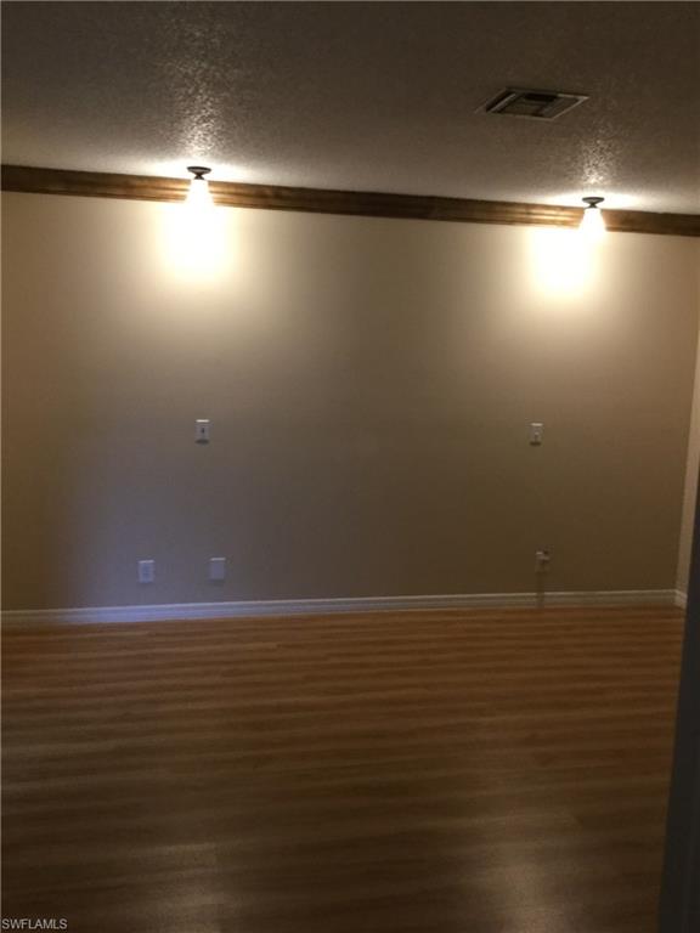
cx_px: 350
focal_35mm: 31
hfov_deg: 45.4
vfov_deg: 58.4
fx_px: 836
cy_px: 466
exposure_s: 1/30
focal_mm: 3.3
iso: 125
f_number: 2.4
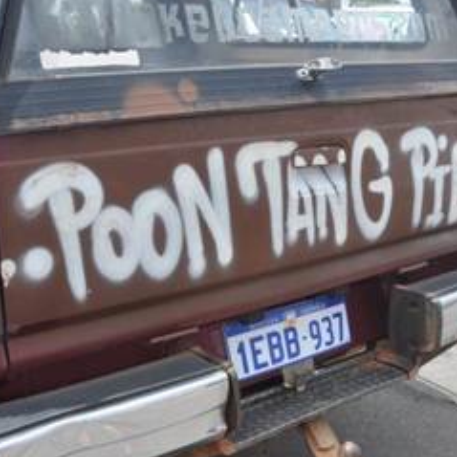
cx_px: 193
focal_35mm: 43
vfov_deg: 39.0
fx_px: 642
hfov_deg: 39.1
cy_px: 268
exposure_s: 1/250
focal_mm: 18
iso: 200
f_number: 8
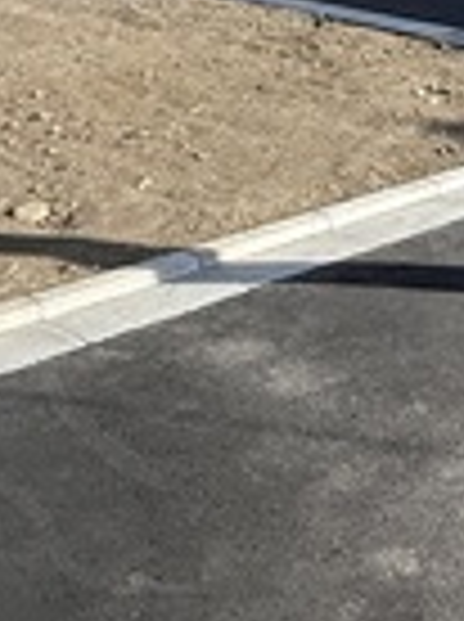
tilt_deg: +1.7
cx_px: 478
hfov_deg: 21.6
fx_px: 1165
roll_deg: -0.1
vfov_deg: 25.3
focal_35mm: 65
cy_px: -212
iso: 50
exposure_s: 1/1698
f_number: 2.2
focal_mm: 2.22
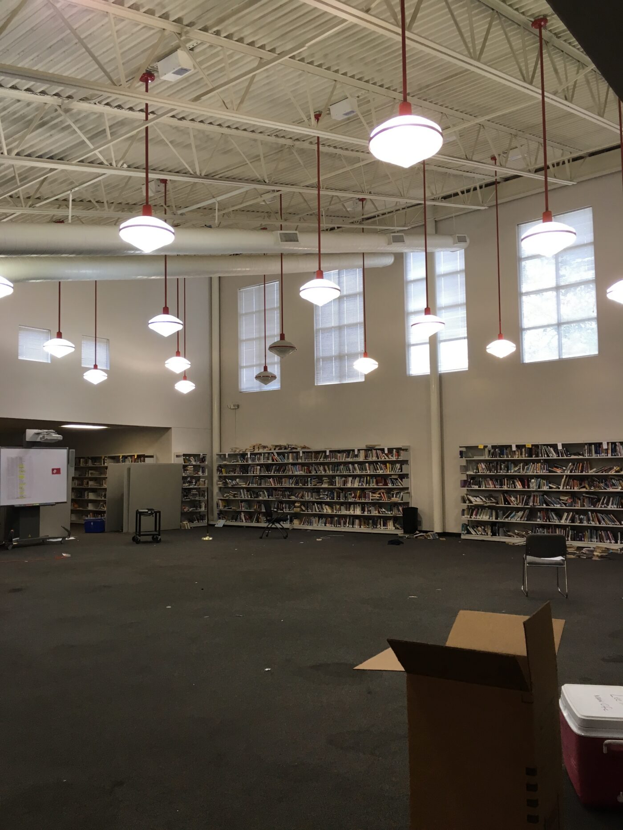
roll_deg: +0.7
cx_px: 312
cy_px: 415
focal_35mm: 29
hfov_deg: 48.2
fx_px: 696
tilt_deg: +5.7
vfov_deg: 61.7
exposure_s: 1/30
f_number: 2.2
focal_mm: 4.15
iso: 25
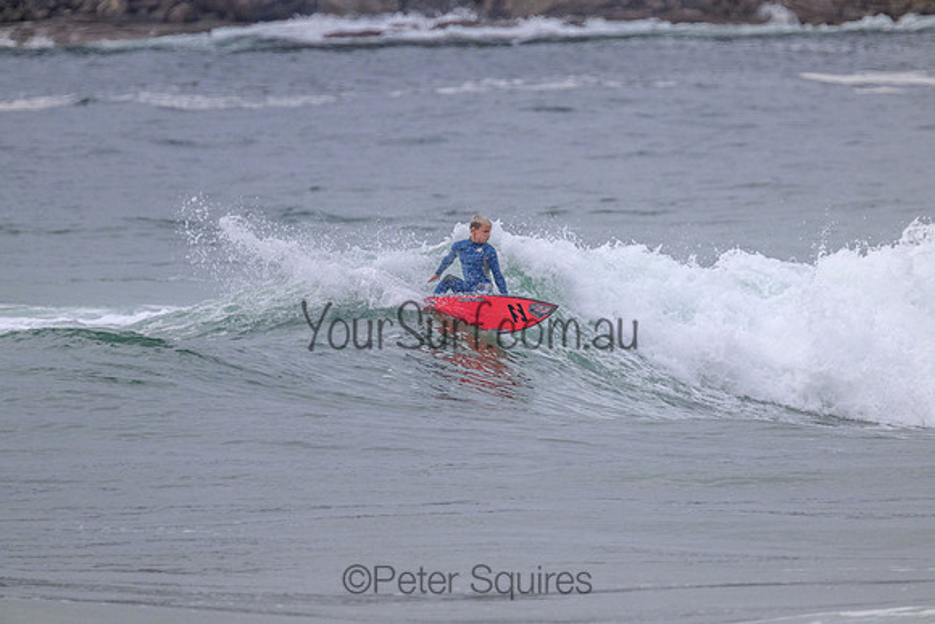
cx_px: 468
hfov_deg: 2.6
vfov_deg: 1.7
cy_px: 312
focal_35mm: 800
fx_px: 20782
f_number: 11
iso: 1250
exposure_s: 1/1600
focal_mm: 800
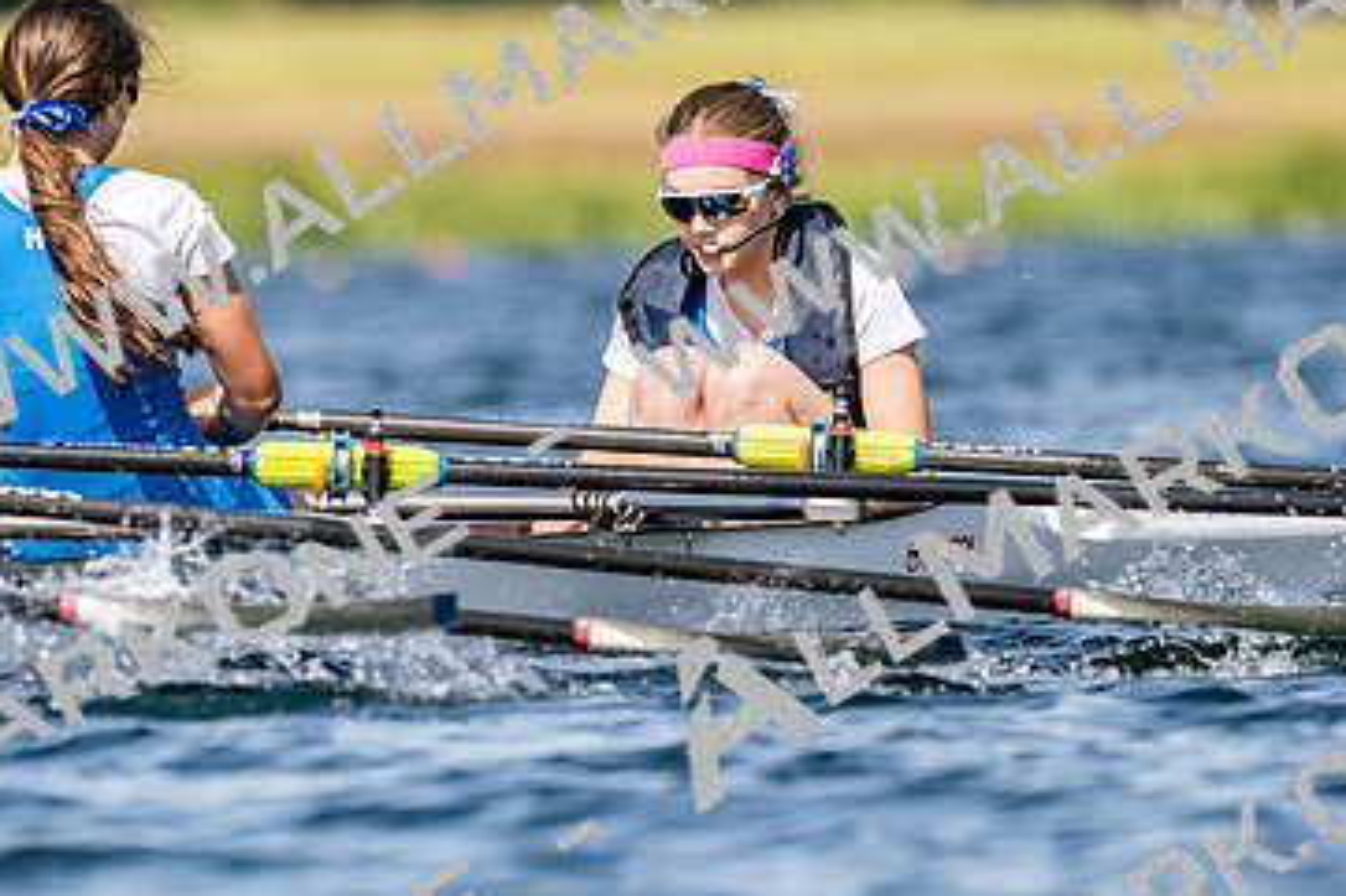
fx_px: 35913
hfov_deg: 2.1
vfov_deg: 1.4
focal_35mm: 961
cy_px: 461
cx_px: 357
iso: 180
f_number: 4.5
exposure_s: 1/2500
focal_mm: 400
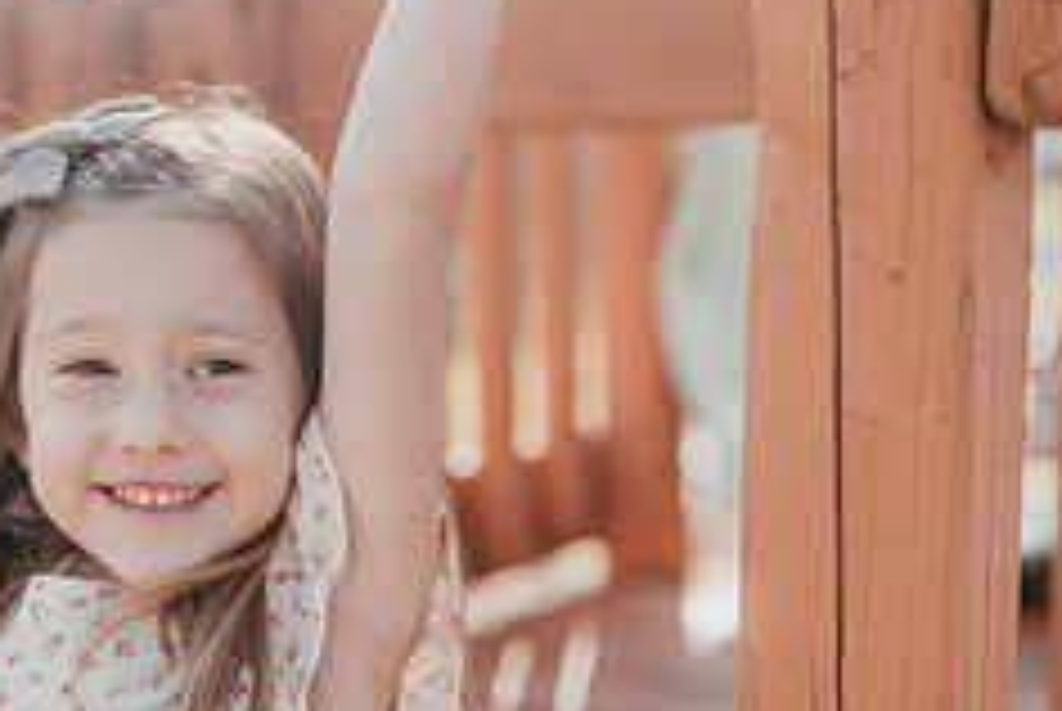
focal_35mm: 86
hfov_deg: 23.2
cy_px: 448
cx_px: 166
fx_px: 2540
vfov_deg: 15.9
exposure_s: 1/1600
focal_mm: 35
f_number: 1.6
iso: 64
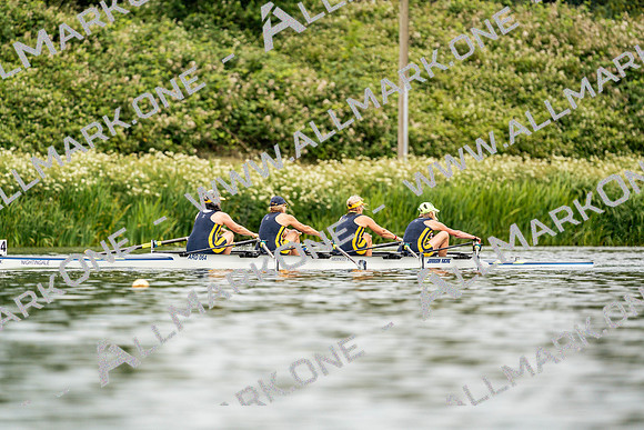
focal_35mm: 600
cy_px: 215
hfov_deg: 3.4
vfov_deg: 2.3
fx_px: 10735
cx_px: 322
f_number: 6.3
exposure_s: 1/2000
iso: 400
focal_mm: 600
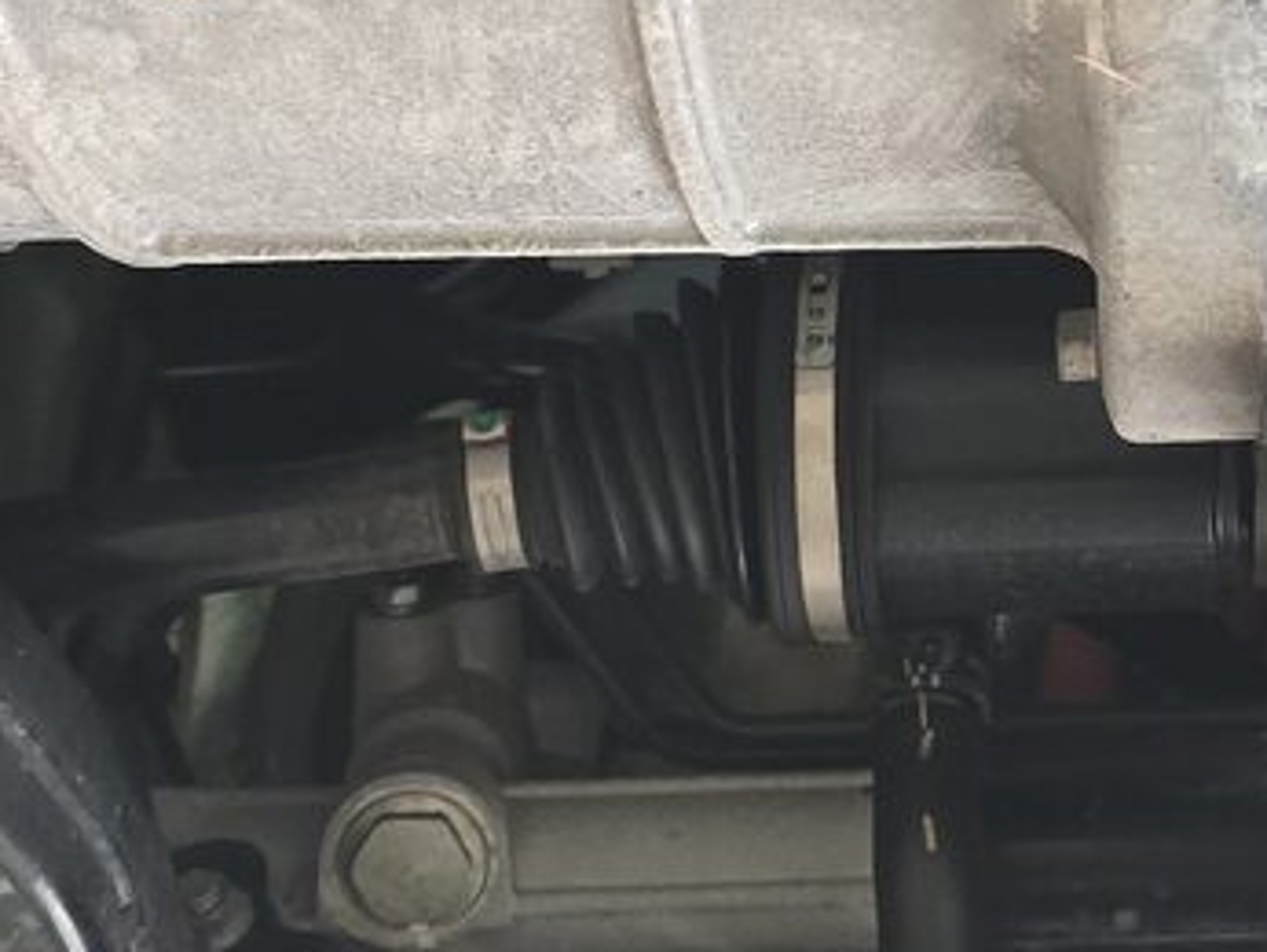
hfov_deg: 20.5
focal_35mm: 93
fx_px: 3406
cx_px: 1205
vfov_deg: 15.7
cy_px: 92
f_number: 1.7
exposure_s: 1/100
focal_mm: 6.3
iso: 1000
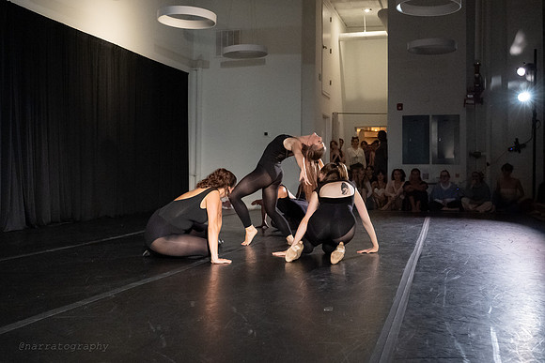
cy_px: 150
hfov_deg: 48.5
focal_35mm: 40
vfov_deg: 33.4
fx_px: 604
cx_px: 293
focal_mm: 28
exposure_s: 1/400
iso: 6400
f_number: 4
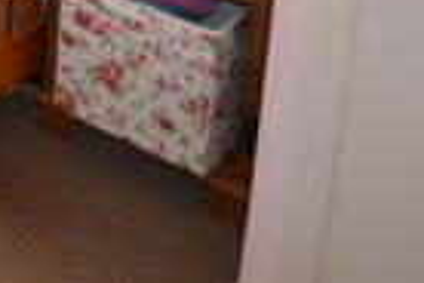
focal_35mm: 71
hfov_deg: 20.4
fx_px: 836
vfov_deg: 14.7
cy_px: -331
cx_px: -333
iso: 160
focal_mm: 10
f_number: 4
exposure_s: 1/125
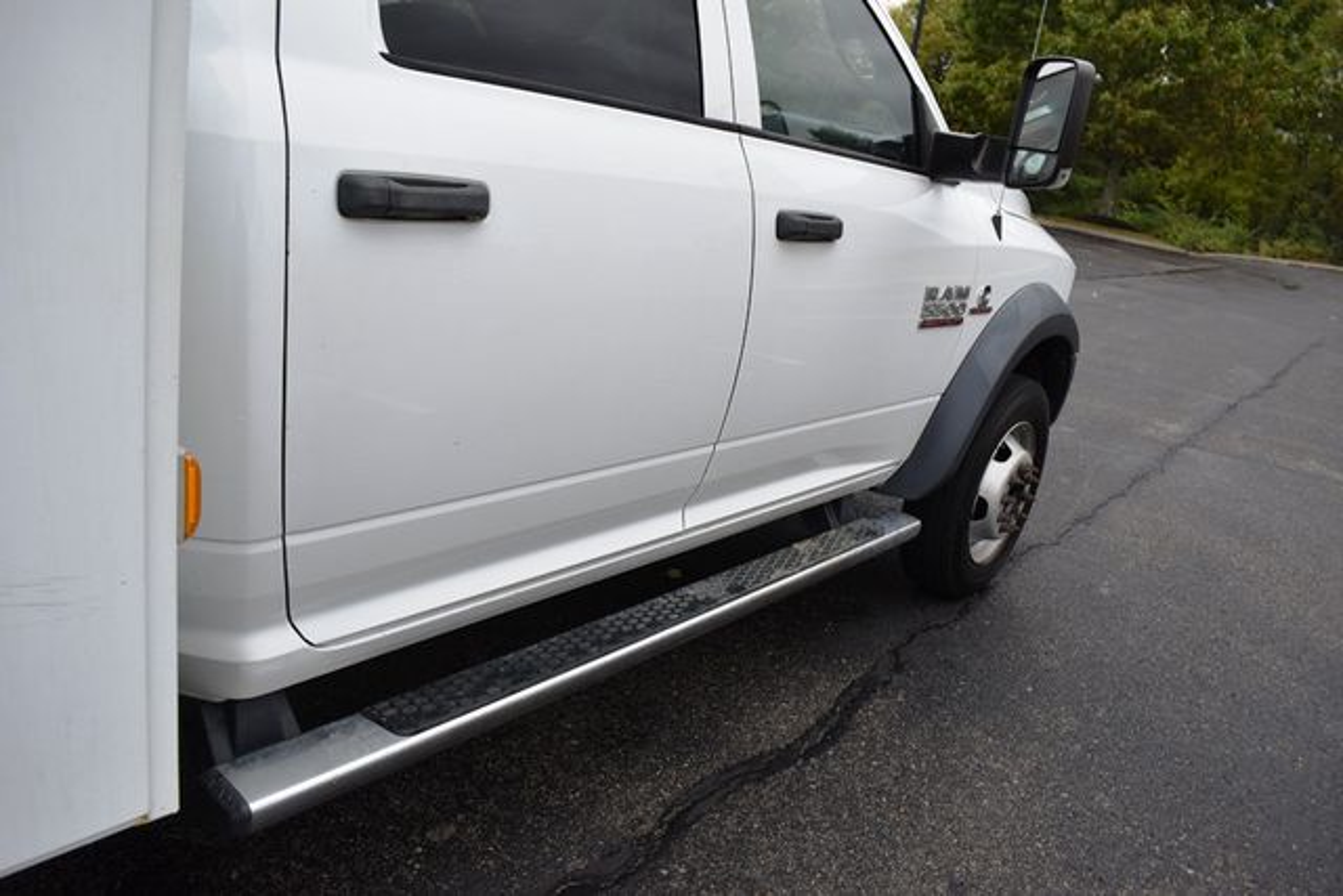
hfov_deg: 67.4
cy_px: 448
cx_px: 672
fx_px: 1007
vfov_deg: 48.0
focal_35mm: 27
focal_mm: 18
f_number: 5.6
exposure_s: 1/250
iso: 400
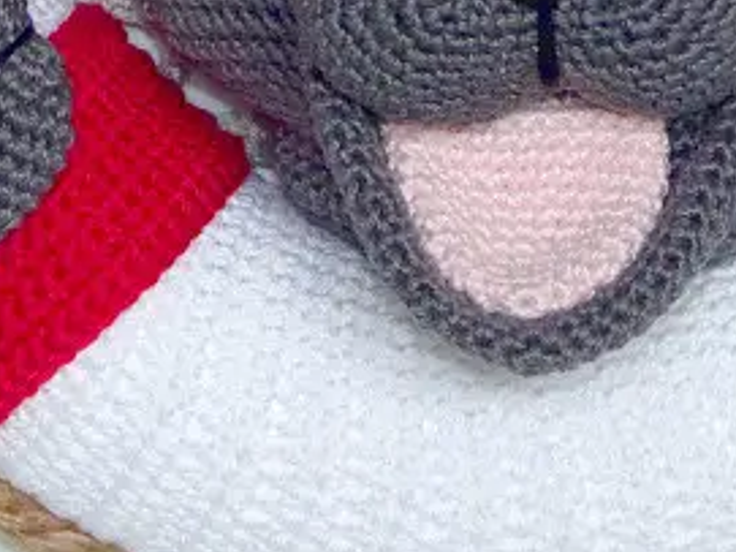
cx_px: 527
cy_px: -294
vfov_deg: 4.8
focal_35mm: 306
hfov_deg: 6.5
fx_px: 6503
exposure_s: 1/60
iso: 200
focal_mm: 14.5
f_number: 2.8
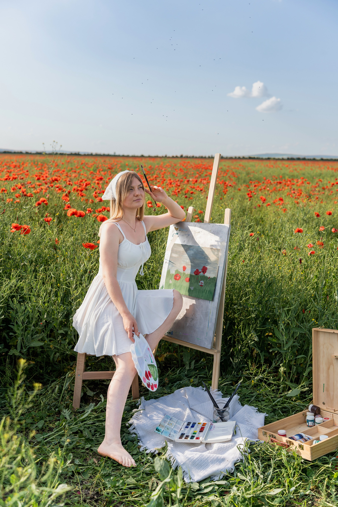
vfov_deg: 53.1
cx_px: 169
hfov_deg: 36.9
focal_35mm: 36
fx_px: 507
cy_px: 254
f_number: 3.2
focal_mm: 36
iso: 100
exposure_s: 1/800
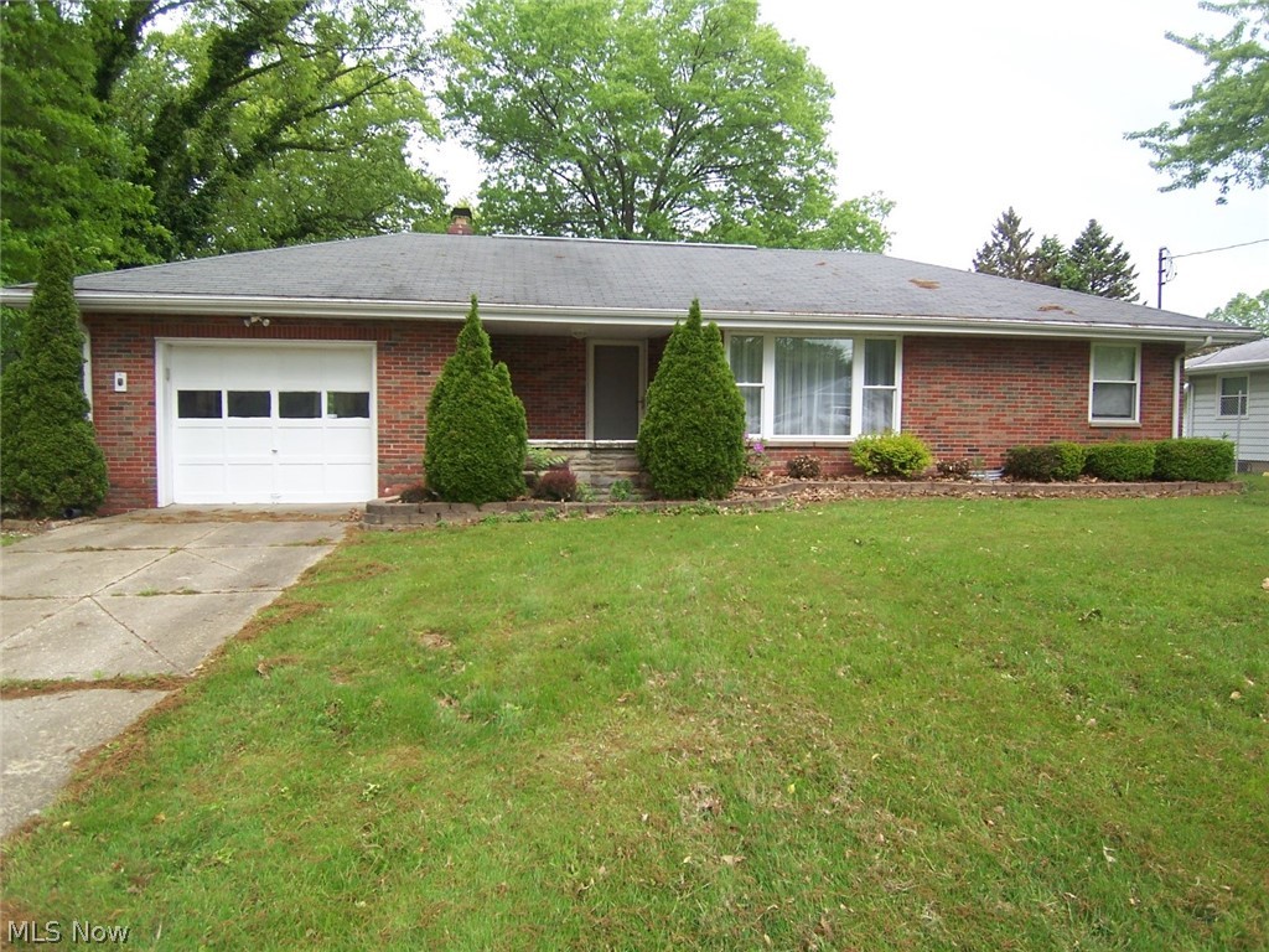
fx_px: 843
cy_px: 476
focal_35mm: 23
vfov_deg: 58.9
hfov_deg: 73.9
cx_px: 634
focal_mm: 3.8
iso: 64
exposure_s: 1/160
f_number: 2.8
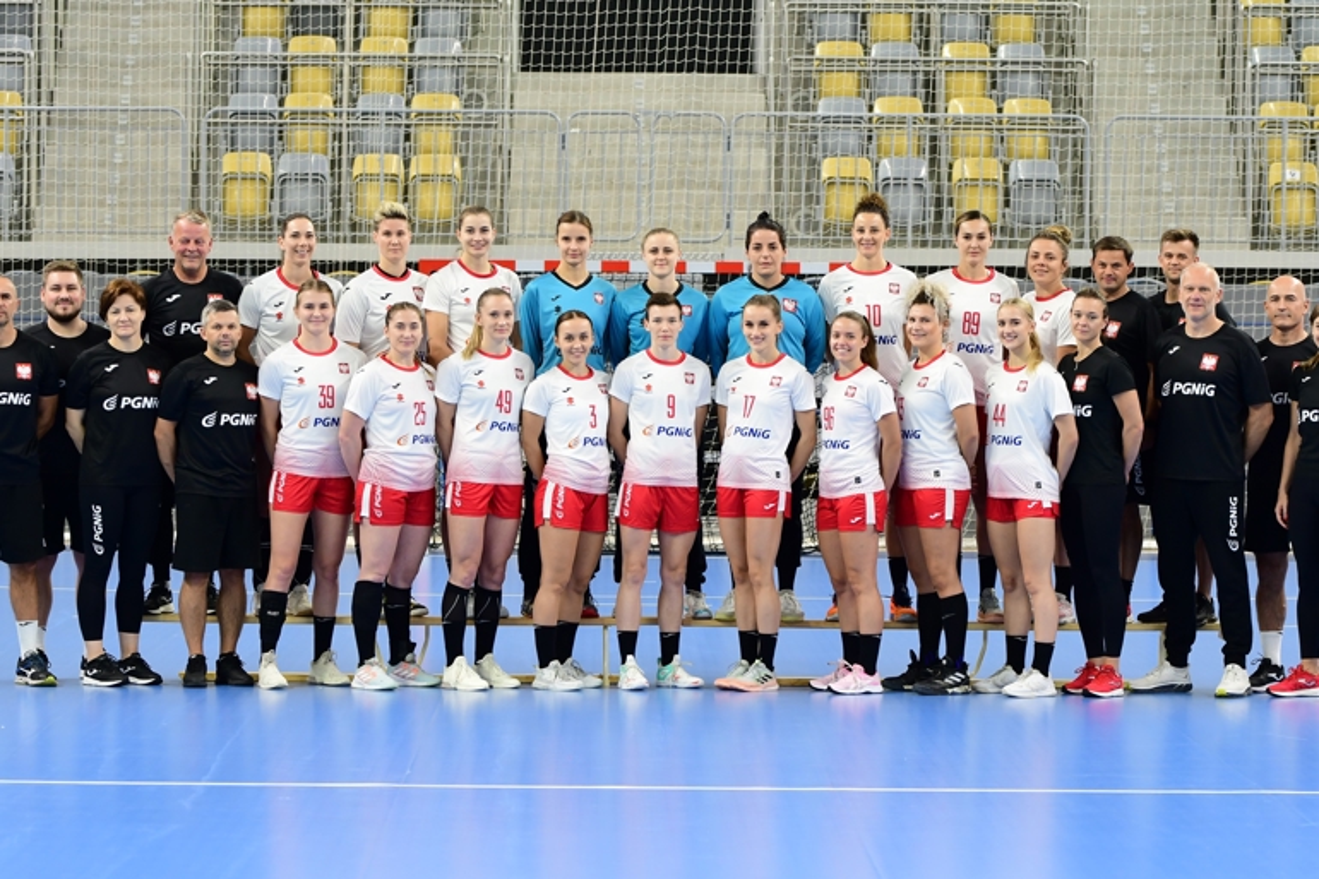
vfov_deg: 11.7
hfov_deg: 17.5
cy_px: 440
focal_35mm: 117
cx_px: 660
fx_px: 4286
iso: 640
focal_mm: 78
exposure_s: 1/250
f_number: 2.8
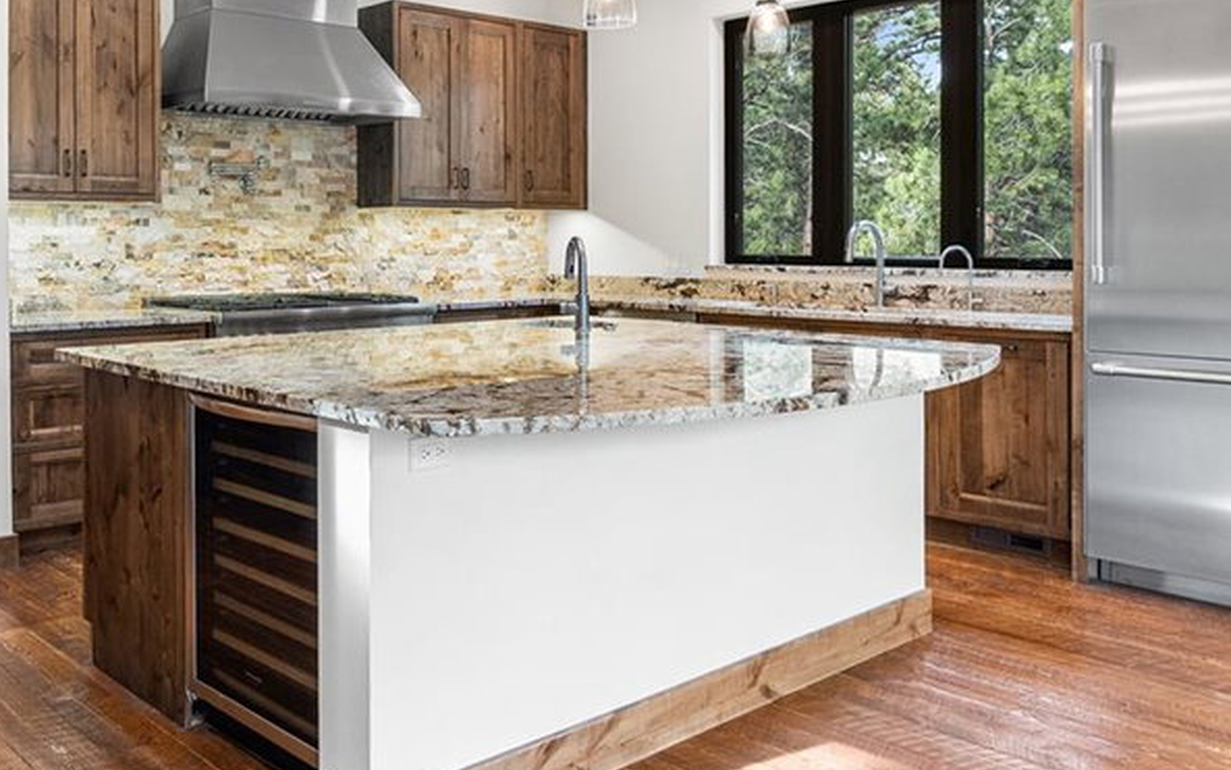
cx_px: 338
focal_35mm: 33
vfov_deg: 37.6
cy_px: 219
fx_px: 1107
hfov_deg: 55.9
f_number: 8
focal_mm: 16
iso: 200
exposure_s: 1/1.67
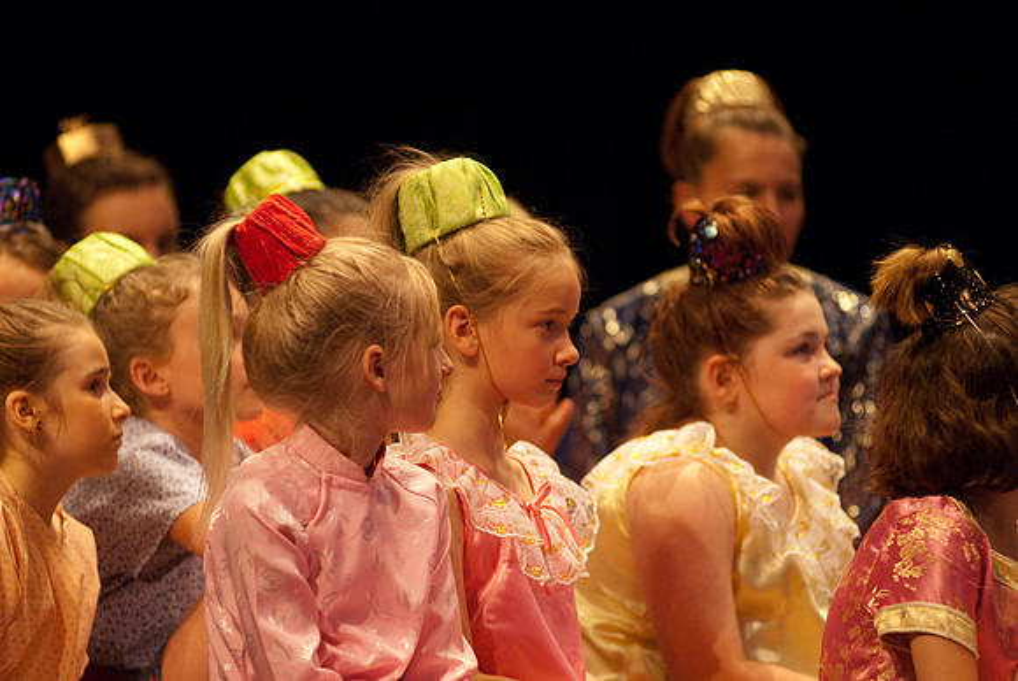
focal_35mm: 278
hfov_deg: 7.4
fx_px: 7855
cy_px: 340
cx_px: 509
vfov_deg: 5.0
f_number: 2.8
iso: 1000
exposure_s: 1/200
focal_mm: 185
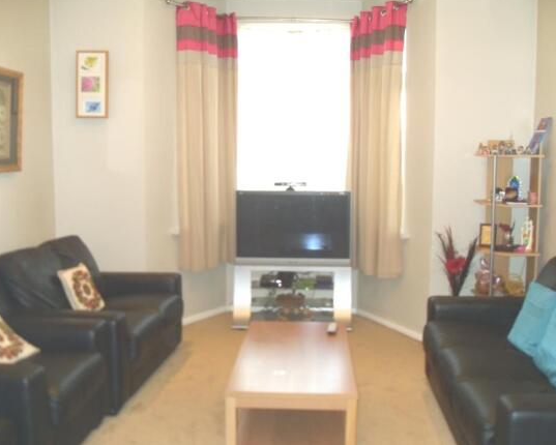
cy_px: 220
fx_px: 593
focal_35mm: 36
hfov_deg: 50.2
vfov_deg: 41.2
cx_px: 295
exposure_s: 1/45
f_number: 2.8
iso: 160
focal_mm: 6.3
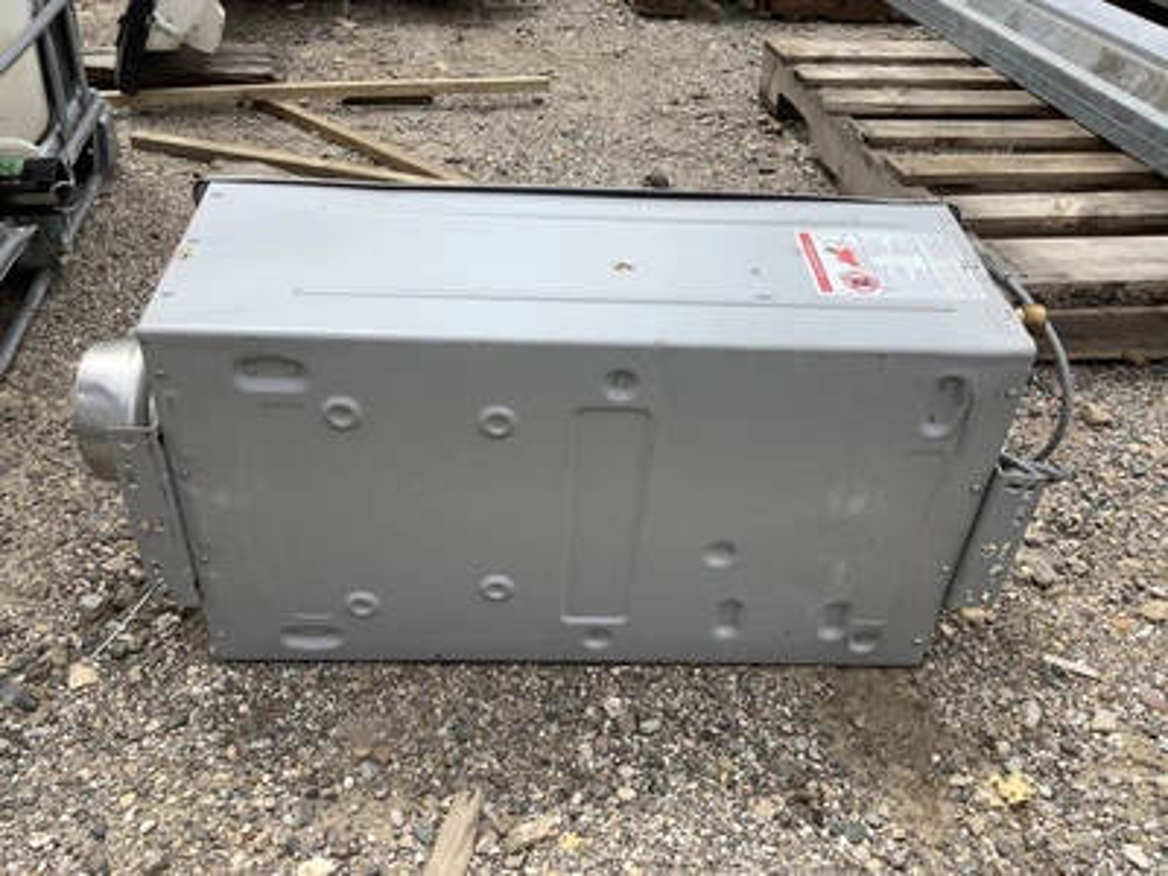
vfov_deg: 45.4
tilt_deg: -33.6
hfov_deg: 58.4
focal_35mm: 31
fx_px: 1046
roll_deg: -3.9
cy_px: 438
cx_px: 584
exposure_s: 1/1359
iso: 25
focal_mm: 3.3
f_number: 2.4
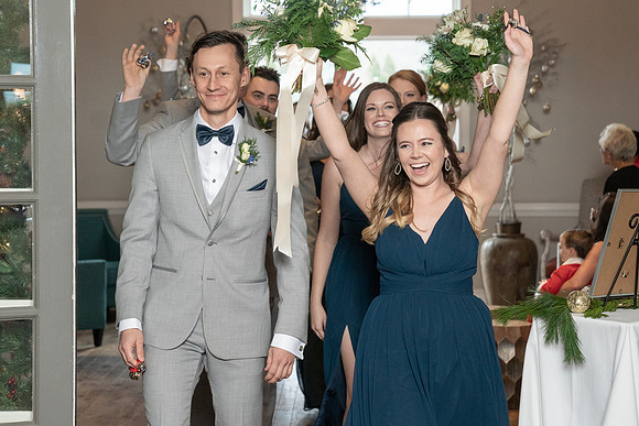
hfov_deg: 23.0
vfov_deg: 15.5
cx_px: 319
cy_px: 214
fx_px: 1567
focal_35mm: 88
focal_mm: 64
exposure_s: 1/200
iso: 2000
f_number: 4
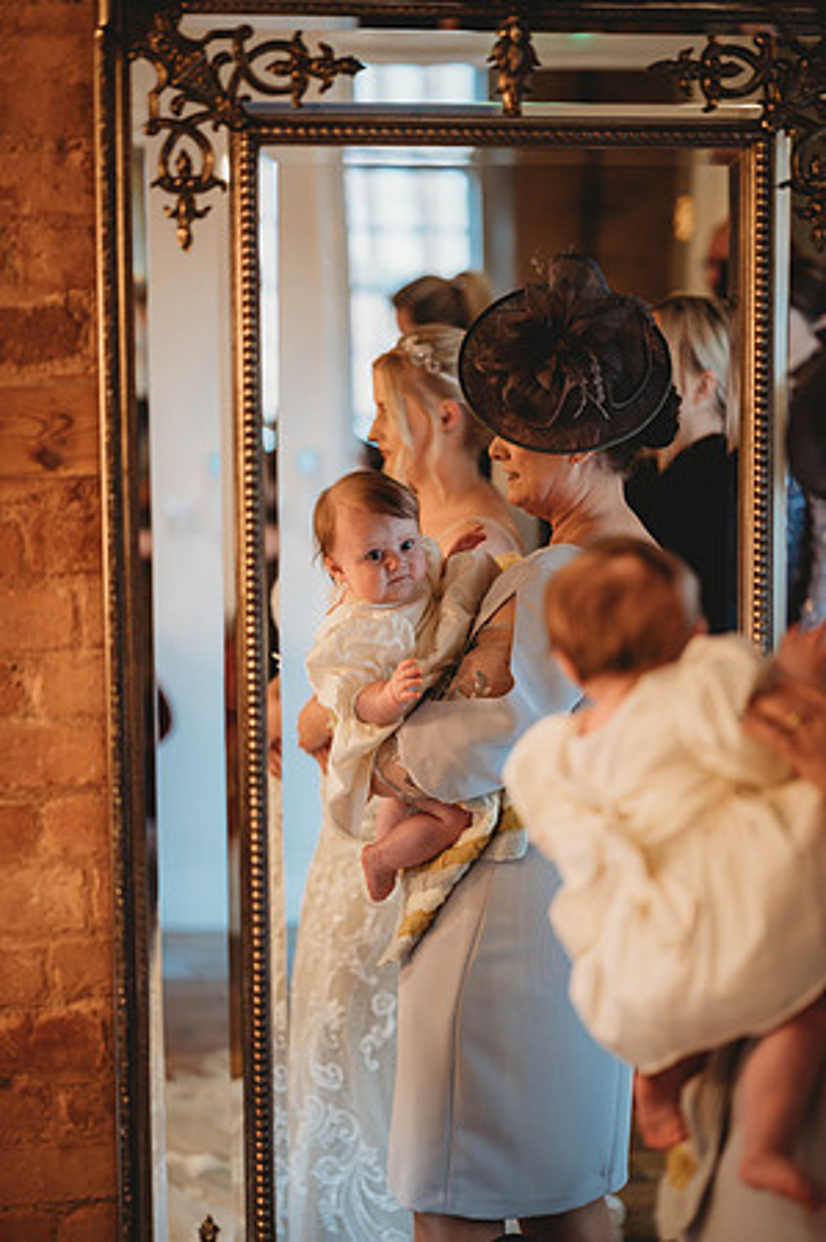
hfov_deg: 16.0
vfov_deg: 23.9
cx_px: 413
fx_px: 2932
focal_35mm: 85
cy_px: 621
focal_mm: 85
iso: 200
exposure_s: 1/160
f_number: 1.8
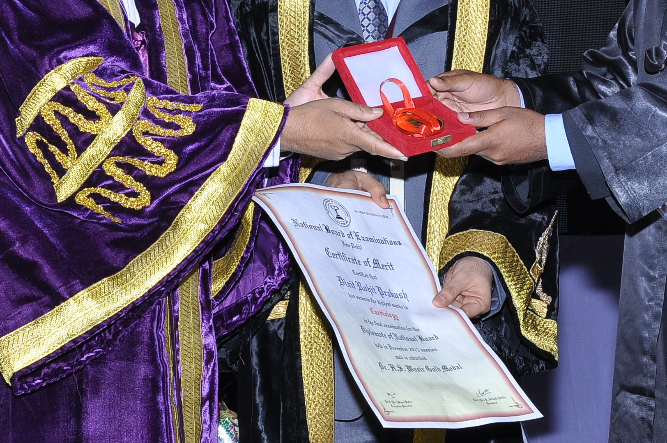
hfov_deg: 19.6
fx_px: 1924
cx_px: 414
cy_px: 29
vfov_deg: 13.0
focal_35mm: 104
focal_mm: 35
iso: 400
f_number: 13
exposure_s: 1/125
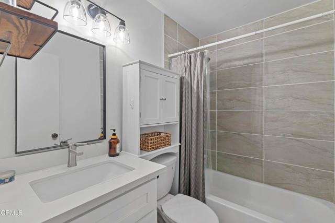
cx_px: 168
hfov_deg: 96.7
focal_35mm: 16
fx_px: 149
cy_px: 112
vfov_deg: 73.8
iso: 100
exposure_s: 1.3
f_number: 8
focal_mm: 16
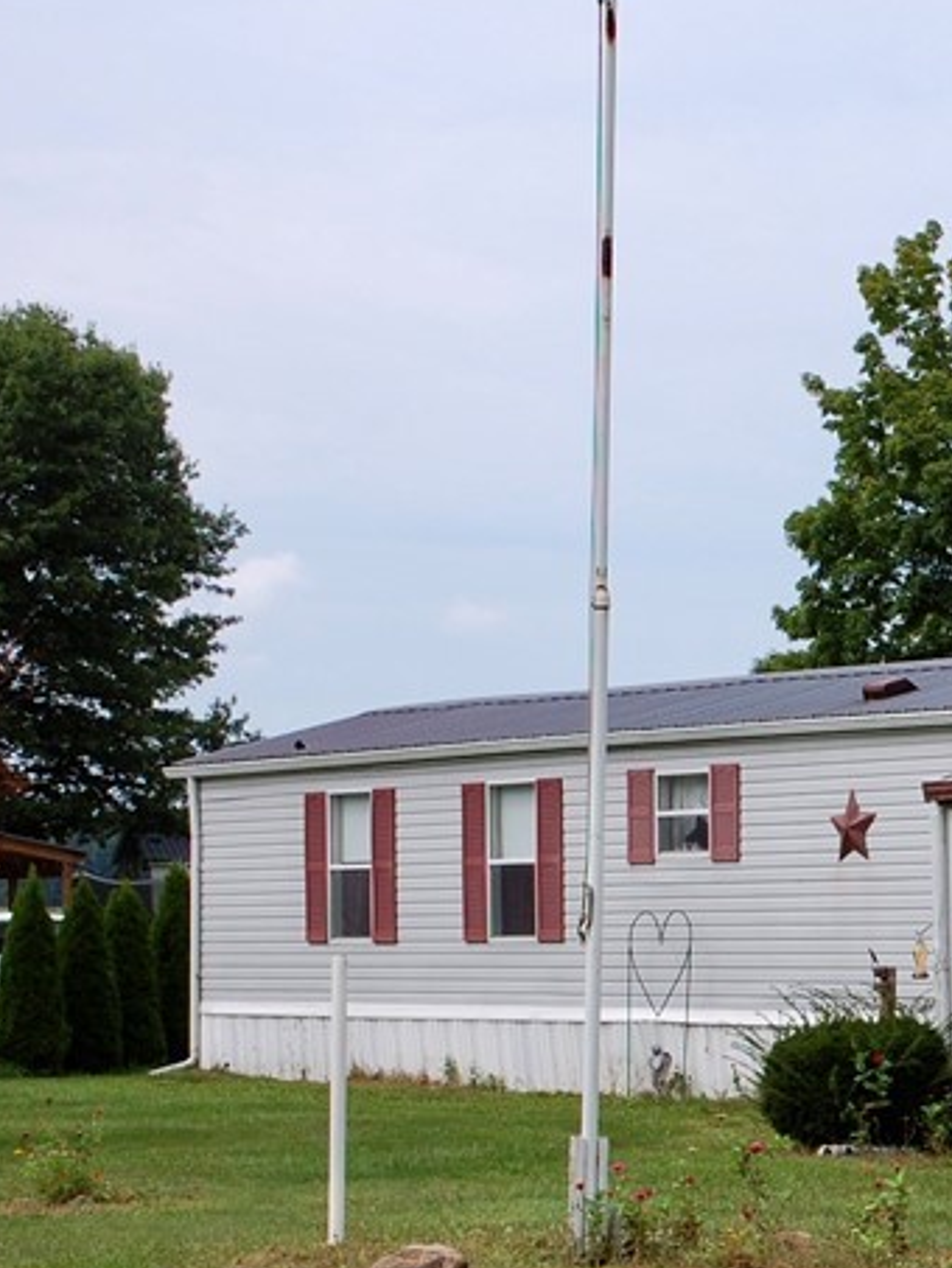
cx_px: 1312
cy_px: 887
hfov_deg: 13.2
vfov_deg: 18.3
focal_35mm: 107
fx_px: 3927
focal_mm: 31
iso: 200
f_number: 9
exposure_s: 1/320
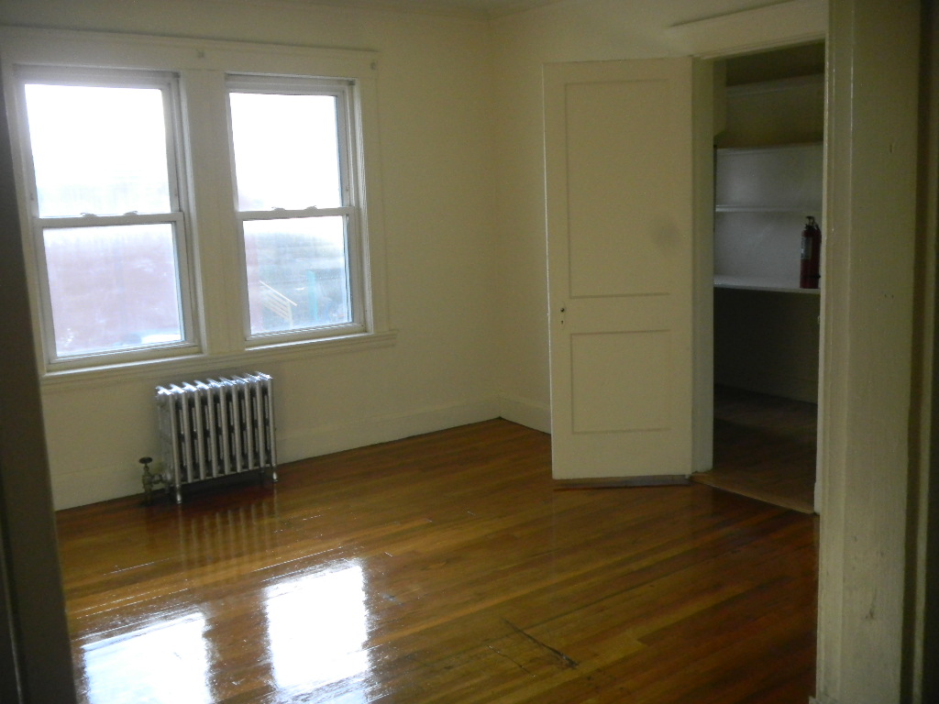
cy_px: 352
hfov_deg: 52.6
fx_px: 949
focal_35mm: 35
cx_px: 470
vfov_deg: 40.7
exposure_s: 1/26
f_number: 3.6
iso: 85
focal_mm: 6.3
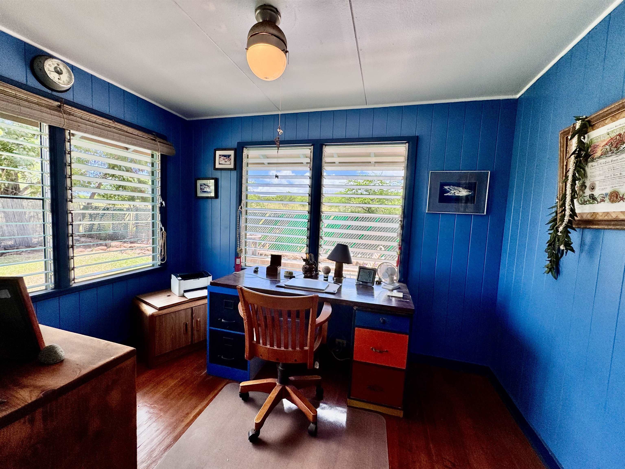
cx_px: 312
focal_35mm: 14
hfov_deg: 102.1
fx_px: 253
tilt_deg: -5.3
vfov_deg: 85.7
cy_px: 234
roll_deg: -3.1
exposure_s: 1/215
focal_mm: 2.22
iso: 40
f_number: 2.2
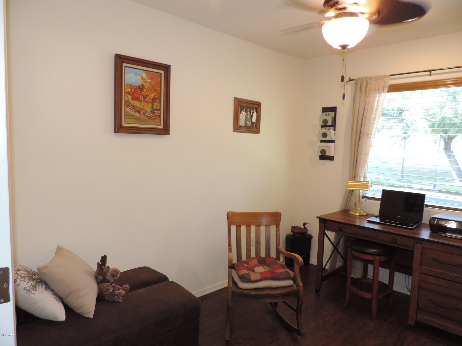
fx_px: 320
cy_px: 173
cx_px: 231
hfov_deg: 71.6
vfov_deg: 56.8
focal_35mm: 24
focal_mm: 4.3
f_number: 3
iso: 360
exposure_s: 1/40
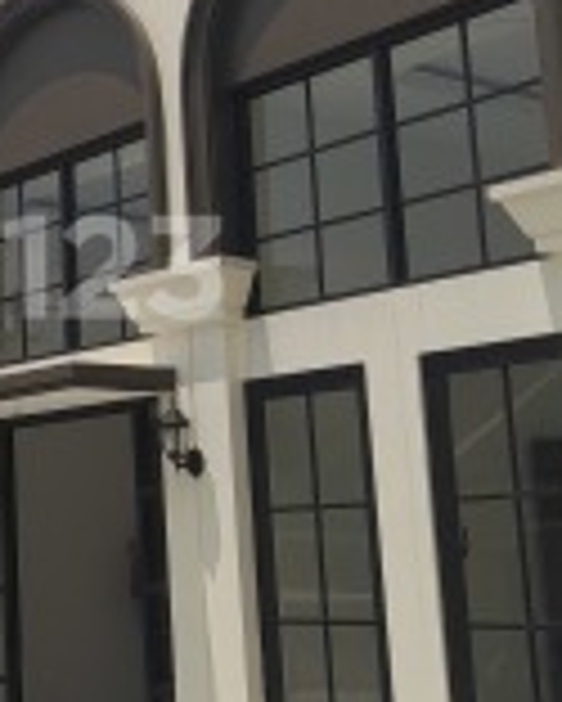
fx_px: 1496
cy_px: 266
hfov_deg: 19.5
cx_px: -187
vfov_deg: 26.3
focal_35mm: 72
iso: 20
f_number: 2
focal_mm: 4.6
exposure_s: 1/1368
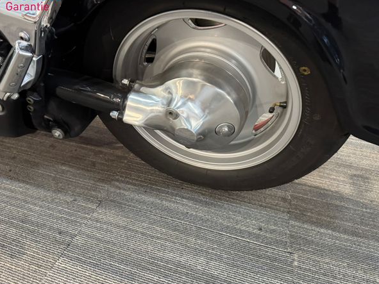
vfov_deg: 53.0
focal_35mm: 26
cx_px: 184
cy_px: 139
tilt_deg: -35.2
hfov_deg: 67.3
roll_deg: -0.1
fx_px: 285
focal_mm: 6.76
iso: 640
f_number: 1.78
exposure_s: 1/33
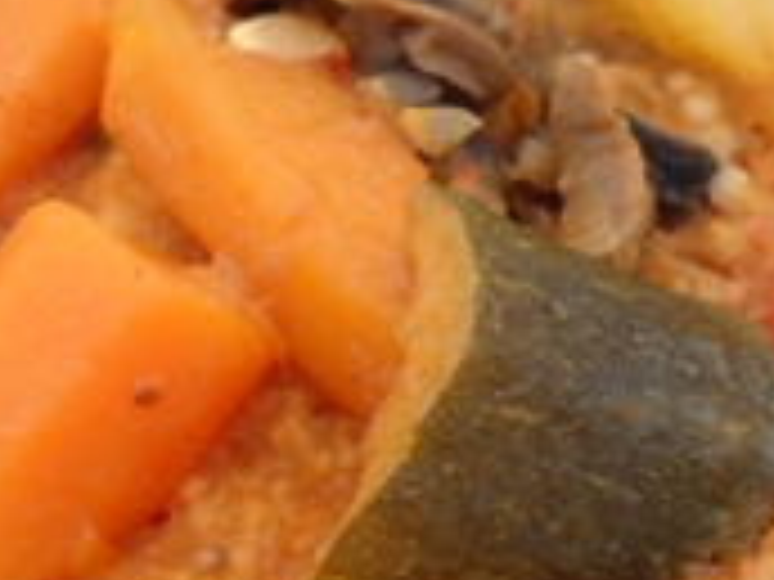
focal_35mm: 107
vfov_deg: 13.8
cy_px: 432
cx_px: 351
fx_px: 2392
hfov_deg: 18.4
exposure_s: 1/74
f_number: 3.1
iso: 64
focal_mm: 6.72
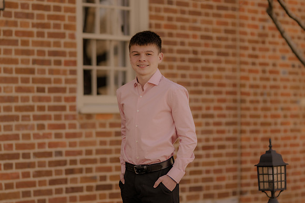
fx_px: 1075
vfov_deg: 10.8
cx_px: 152
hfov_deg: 16.1
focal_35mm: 127
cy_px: 102
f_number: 1.4
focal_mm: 85
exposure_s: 1/1250
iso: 200
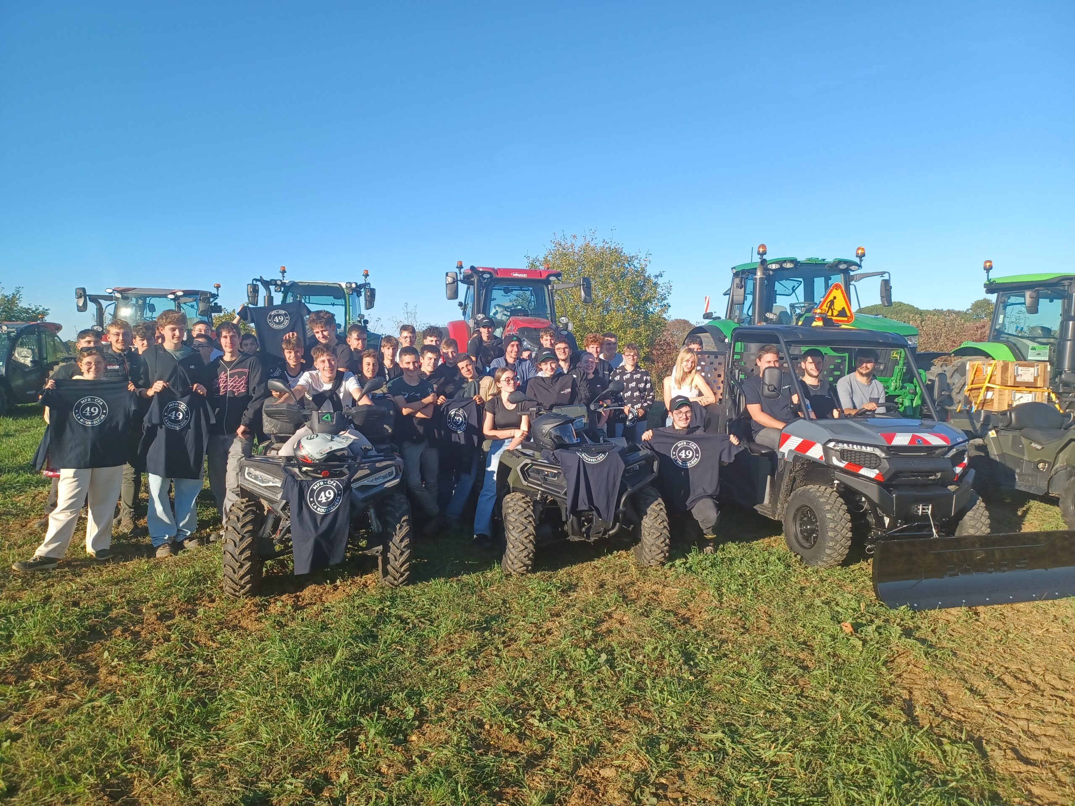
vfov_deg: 54.9
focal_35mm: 25
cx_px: 538
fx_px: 776
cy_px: 403
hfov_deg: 69.4
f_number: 1.8
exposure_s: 1/260
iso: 32
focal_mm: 4.6
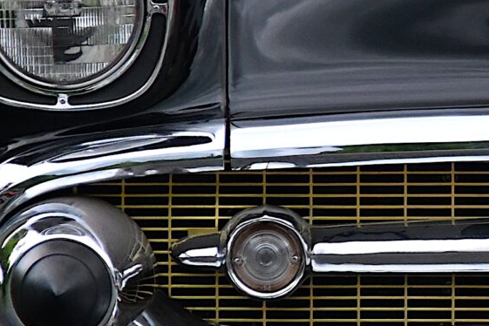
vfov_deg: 0.9
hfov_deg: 1.4
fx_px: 20730
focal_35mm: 1526
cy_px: 66
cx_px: 730
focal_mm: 223
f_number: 6
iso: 1250
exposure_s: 1/250
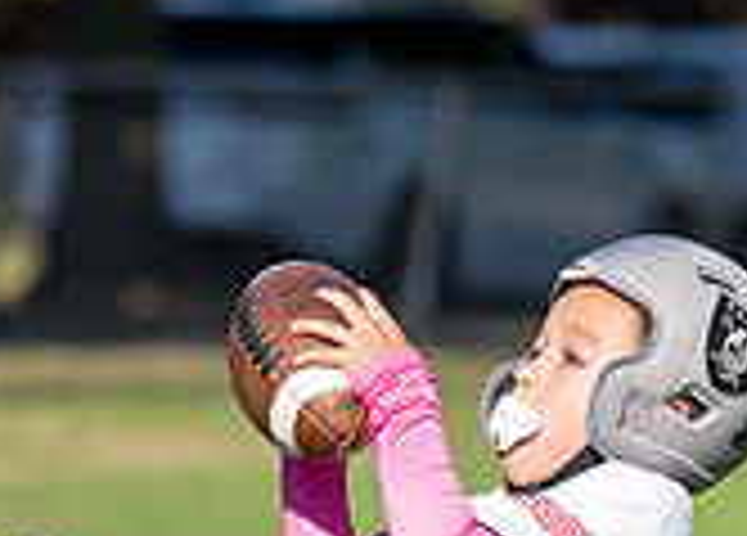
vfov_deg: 2.4
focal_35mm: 600
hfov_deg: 3.4
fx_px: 12745
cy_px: 686
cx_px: 614
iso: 250
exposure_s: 1/6400
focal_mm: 124
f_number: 2.8
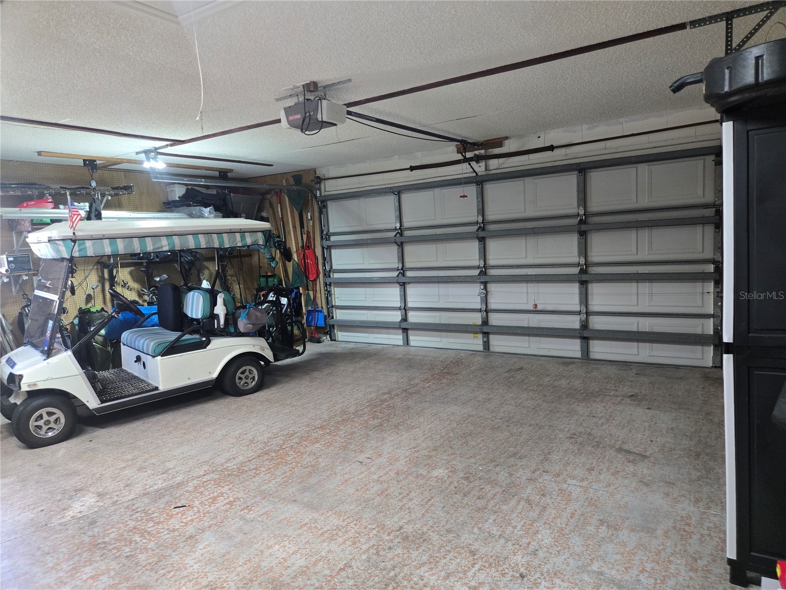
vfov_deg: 58.9
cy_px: 295
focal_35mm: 23
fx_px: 522
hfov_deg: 73.9
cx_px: 393
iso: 640
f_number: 1.8
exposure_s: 1/120
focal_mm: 5.4
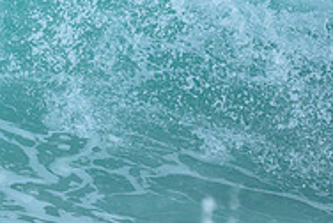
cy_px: -27
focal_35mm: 3372
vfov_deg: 0.4
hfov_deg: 0.6
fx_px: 31240
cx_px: -246
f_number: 6.3
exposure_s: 1/2000
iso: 360
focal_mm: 800
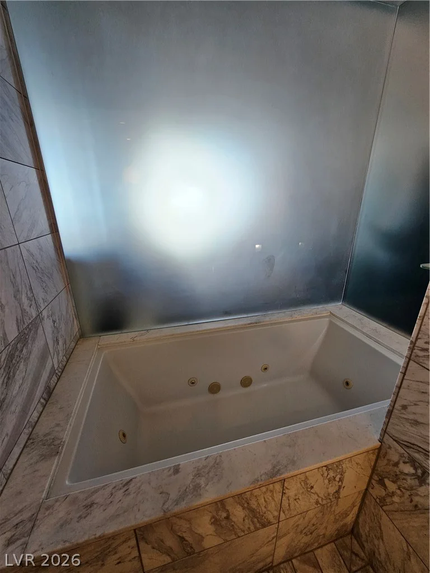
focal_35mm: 13
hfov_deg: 89.9
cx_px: 215
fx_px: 215
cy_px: 286
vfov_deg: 106.2
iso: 125
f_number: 2.2
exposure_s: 1/60
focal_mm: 2.2
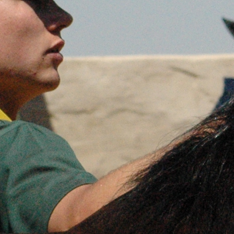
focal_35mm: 724
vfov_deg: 2.4
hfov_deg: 2.4
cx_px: 601
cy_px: 31
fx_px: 5537
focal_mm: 90
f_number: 9
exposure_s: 1/2500
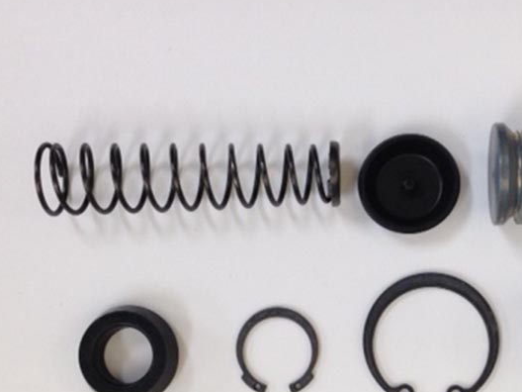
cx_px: 358
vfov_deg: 23.8
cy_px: 343
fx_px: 905
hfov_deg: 31.9
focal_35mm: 60
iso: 64
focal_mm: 4.12
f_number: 2.4
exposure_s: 1/40
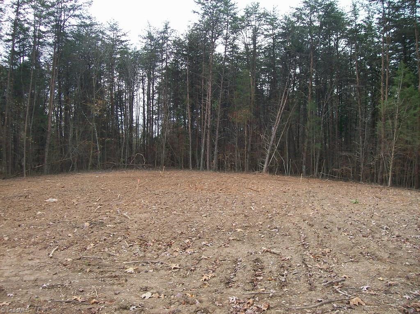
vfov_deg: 39.6
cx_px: 210
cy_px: 157
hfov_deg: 51.4
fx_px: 436
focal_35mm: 36
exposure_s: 1/114
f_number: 2.7
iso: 80
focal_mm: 6
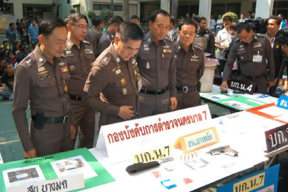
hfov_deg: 55.1
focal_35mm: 34
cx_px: 144
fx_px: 276
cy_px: 96
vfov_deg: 38.4
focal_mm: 23
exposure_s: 1/180
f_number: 8
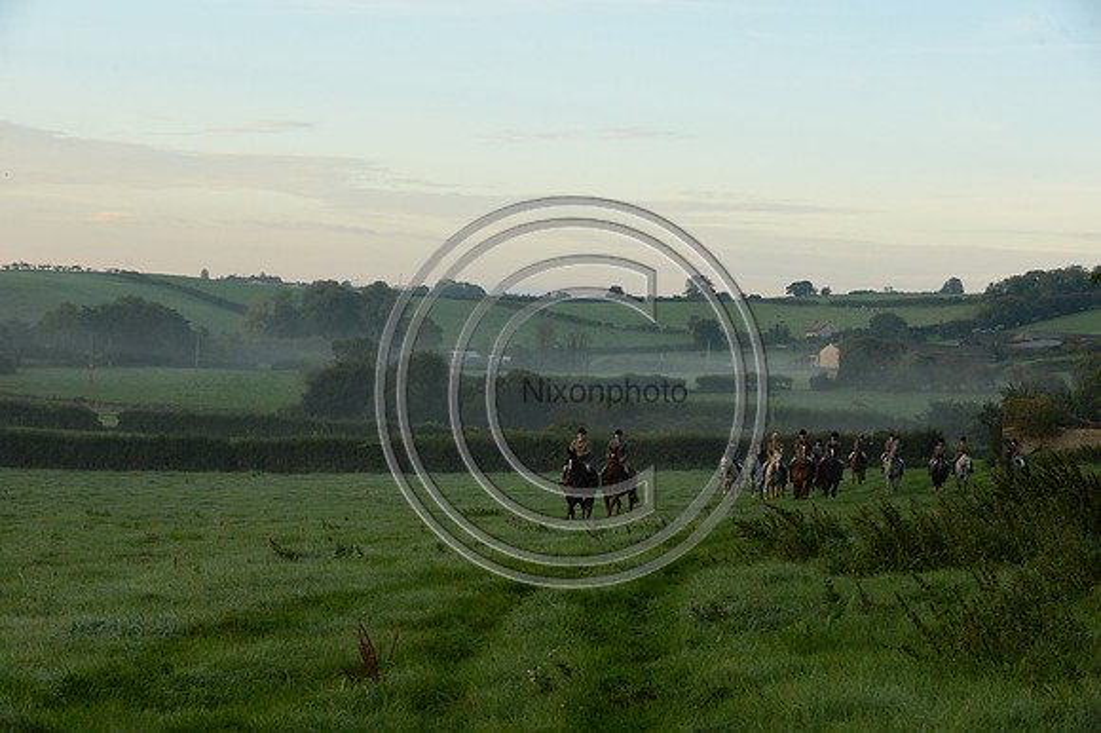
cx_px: 550
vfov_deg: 17.0
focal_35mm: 80
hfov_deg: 25.4
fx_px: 2445
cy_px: 366
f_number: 7.1
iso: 2500
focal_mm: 80
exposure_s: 1/640
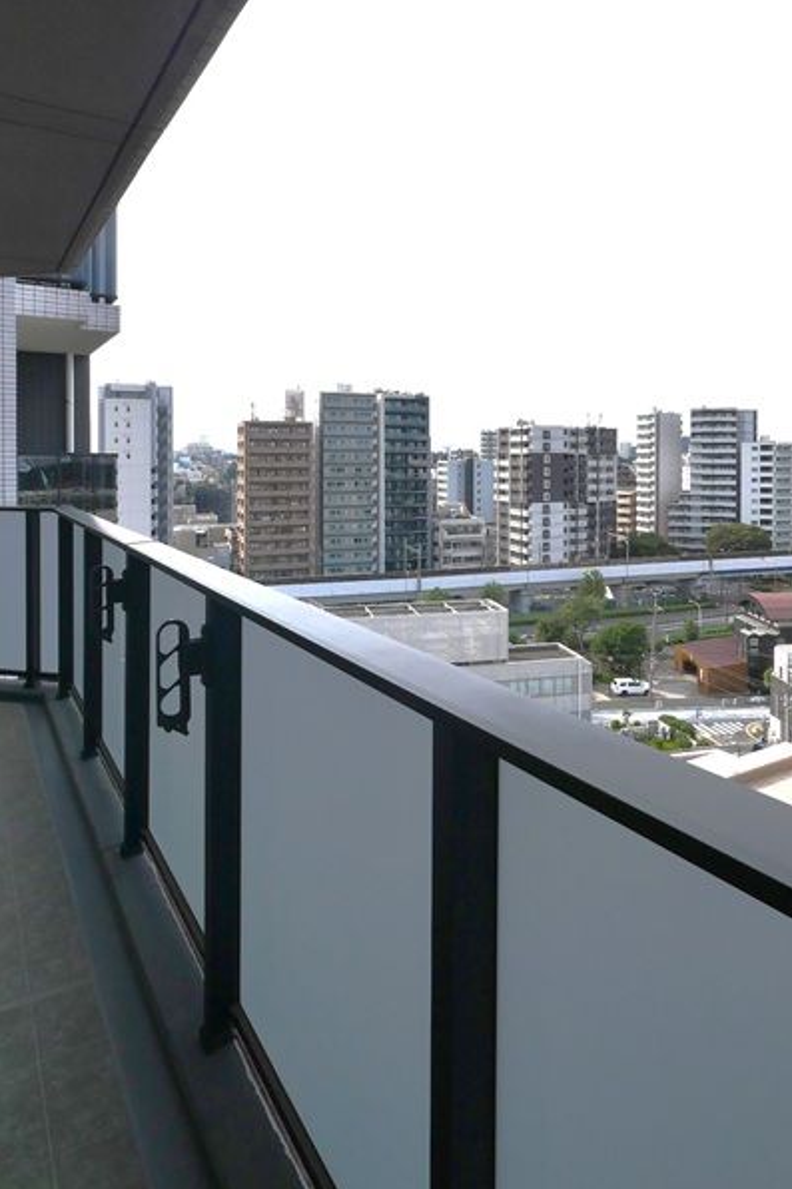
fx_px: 726
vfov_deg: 77.5
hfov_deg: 57.0
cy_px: 463
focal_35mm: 22
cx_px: 448
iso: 200
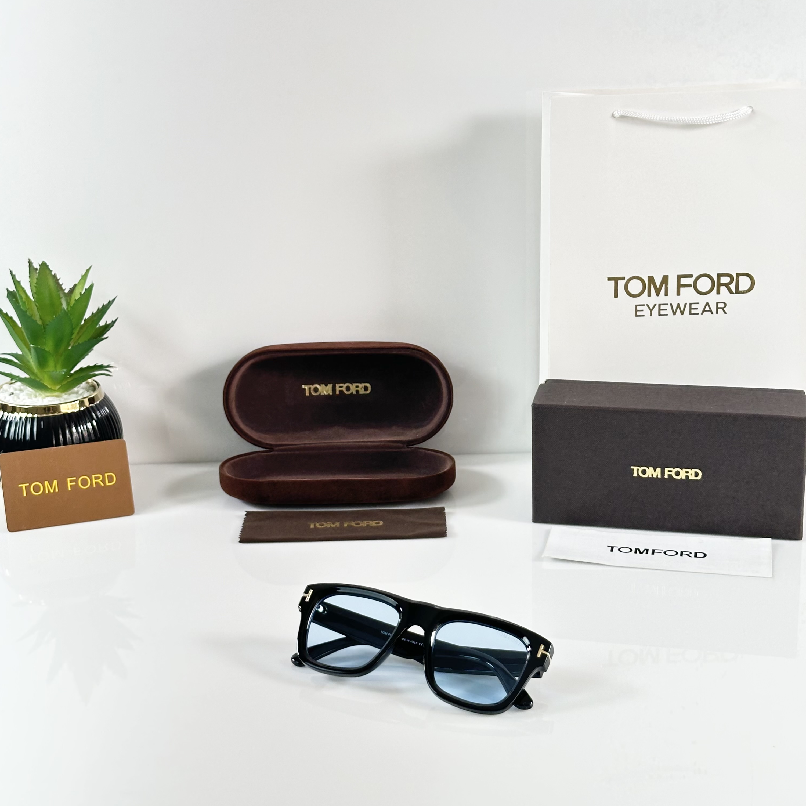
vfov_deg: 30.0
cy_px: 405
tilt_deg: -19.0
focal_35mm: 57
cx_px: 404
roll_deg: +1.6
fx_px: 1502
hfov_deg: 30.0
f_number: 1.78
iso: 80
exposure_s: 1/100
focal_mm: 6.86
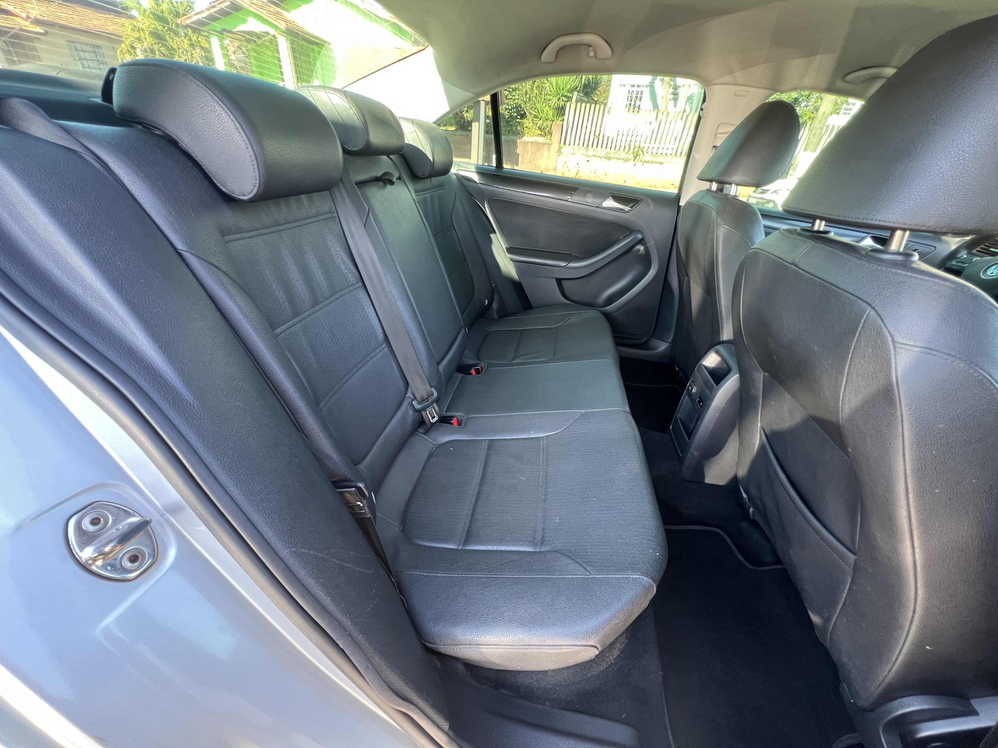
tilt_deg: -32.2
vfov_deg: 89.9
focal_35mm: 13
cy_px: 374
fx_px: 375
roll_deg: -4.0
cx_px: 499
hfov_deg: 106.2
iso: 250
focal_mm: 1.57
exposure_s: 1/61
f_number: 1.8
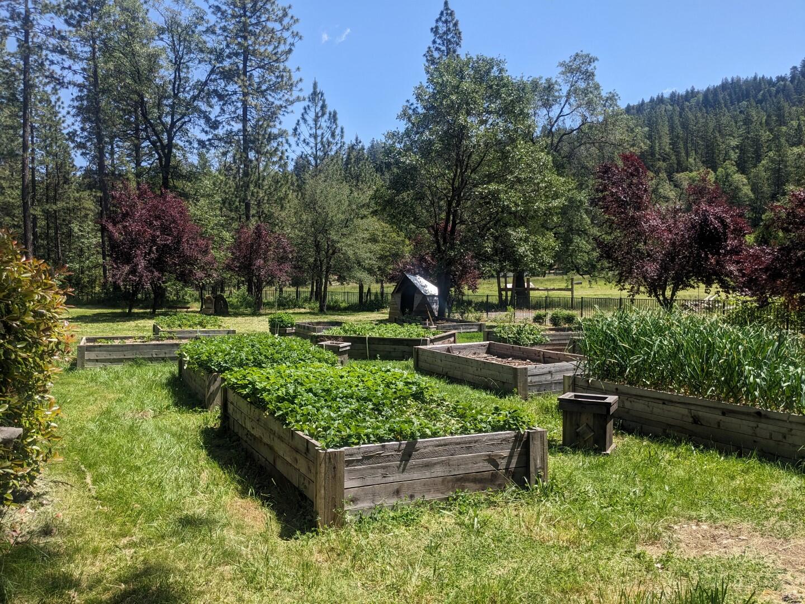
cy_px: 302
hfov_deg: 65.3
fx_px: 628
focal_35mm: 27
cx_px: 402
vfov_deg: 51.4
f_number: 1.73
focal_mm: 4.38
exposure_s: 1/2342
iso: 59
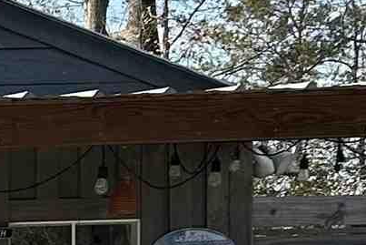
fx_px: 2095
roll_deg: +0.9
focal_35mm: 206
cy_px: 414
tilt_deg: -3.4
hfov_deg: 9.3
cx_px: -373
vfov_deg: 6.5
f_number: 1.5
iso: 50
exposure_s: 1/2165
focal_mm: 5.7
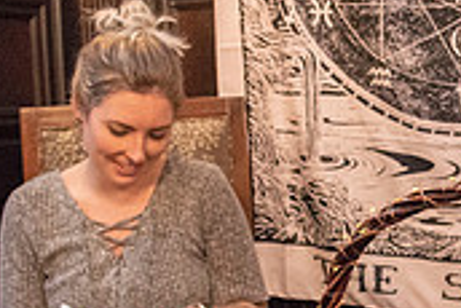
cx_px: 397
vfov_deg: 16.8
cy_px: 224
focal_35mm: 81
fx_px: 1038
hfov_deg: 24.5
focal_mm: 24
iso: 3200
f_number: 4
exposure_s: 1/200
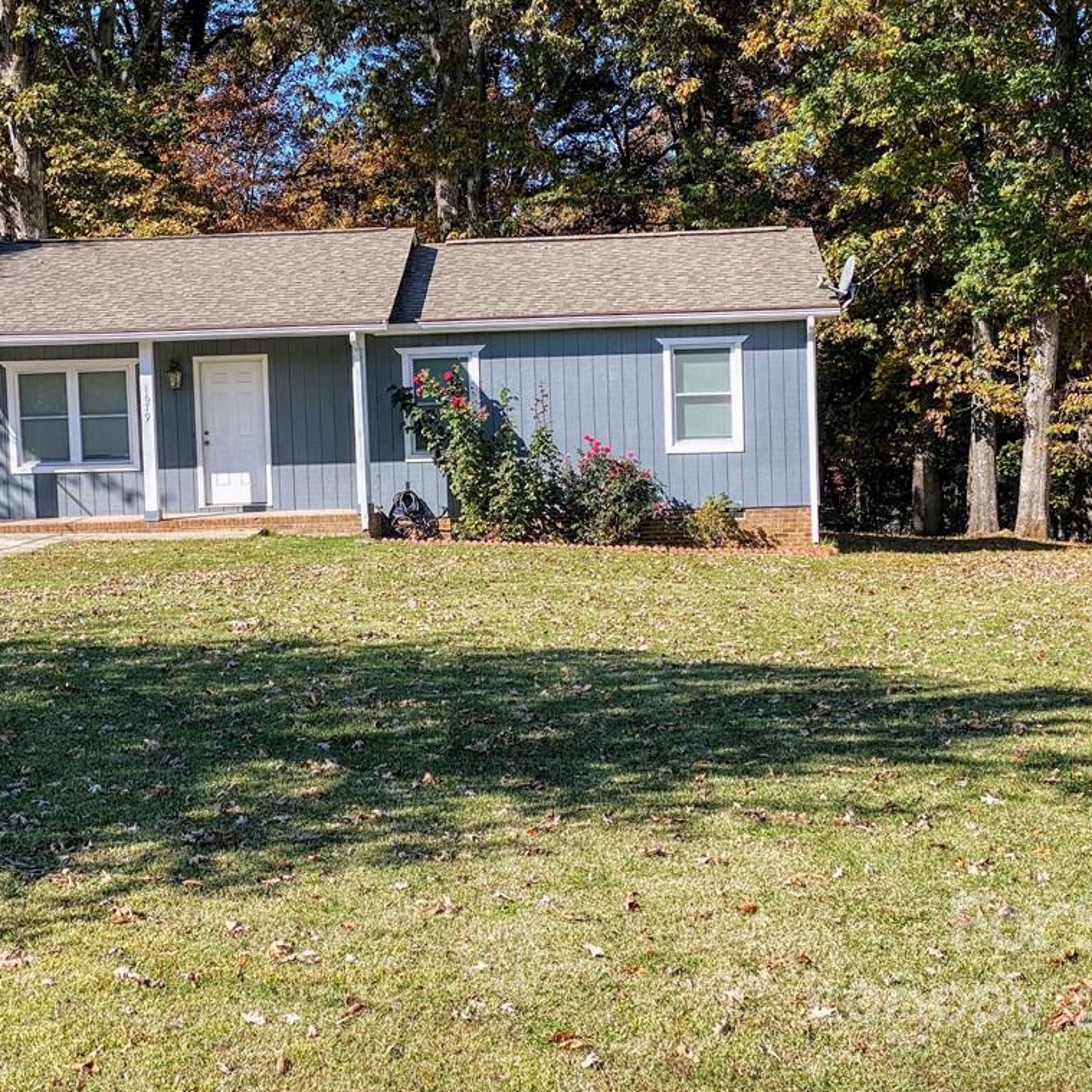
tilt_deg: -3.8
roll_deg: +1.9
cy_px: 550
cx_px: 504
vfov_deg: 27.7
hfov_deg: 27.7
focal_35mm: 62
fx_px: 2213
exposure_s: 1/727
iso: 20
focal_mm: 6
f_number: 2
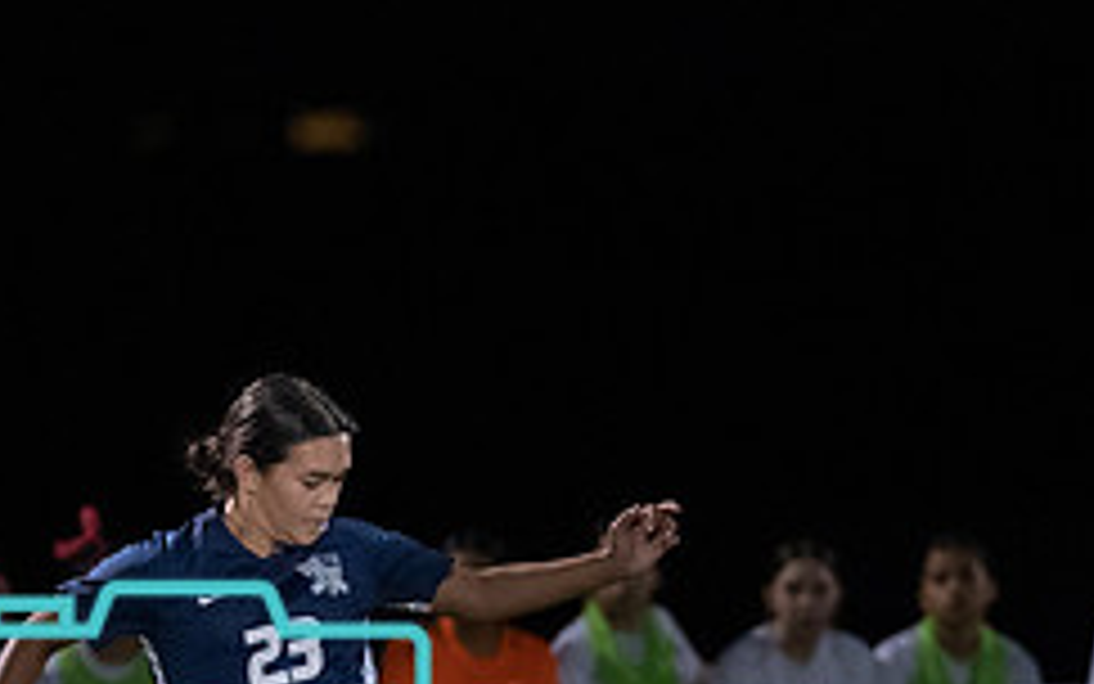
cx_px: 612
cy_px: 837
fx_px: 27824
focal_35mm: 933
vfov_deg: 1.4
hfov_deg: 2.3
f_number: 2.8
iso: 5000
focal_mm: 200
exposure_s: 1/1000
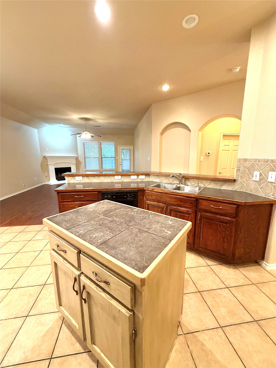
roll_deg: +0.1
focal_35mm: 14
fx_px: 149
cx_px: 138
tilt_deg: -9.9
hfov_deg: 85.7
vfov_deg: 102.1
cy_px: 184
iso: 500
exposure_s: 1/60
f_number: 2.2
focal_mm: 2.22
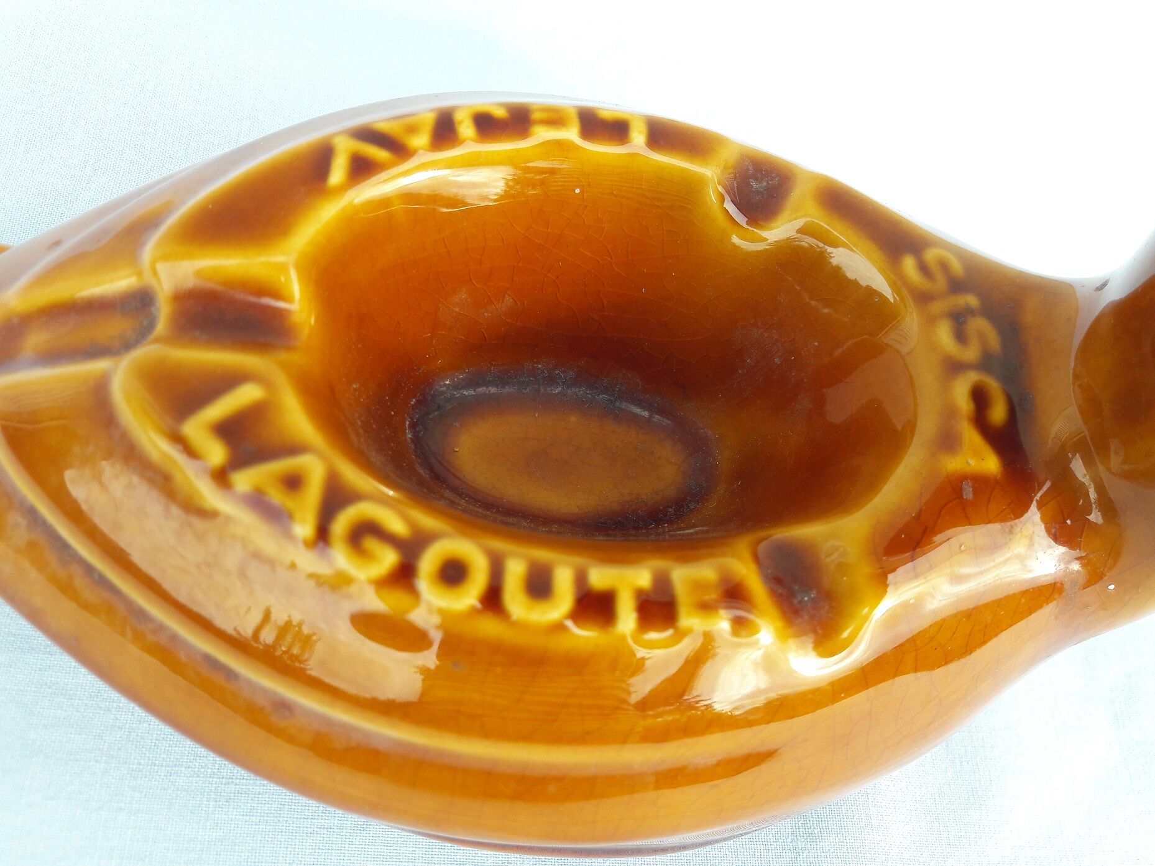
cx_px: 578
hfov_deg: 63.4
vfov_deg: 49.8
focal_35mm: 28
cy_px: 433
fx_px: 934
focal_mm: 3.7
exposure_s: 1/156
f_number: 1.9
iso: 40
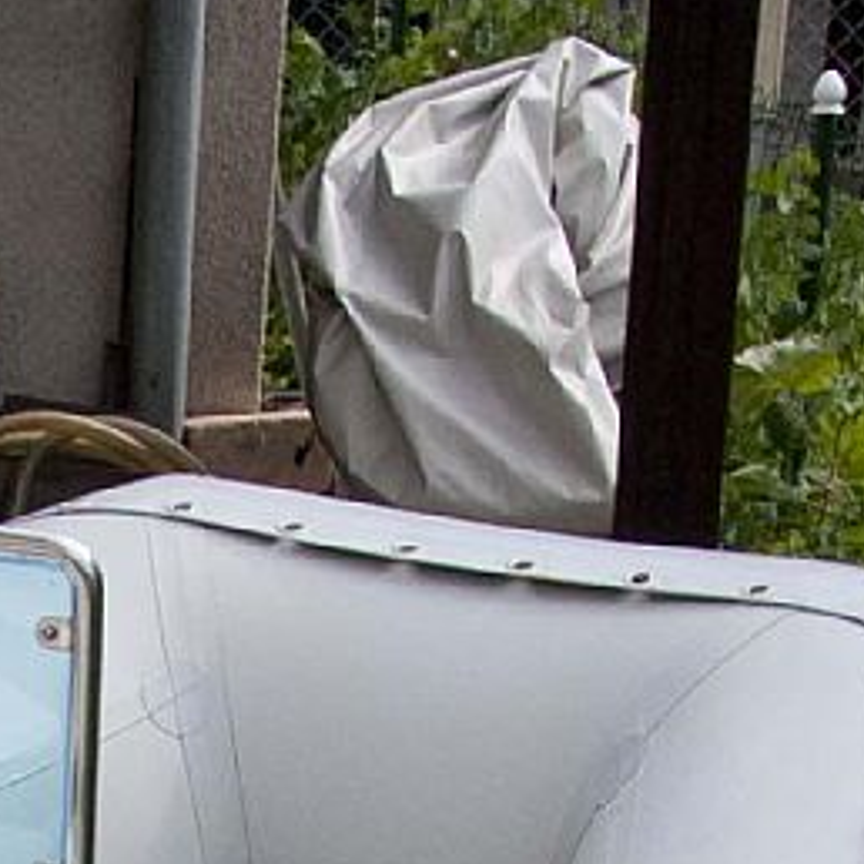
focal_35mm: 237
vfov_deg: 7.0
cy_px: 2105
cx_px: -831
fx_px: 6697
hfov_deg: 7.1
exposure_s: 1/640
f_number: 8
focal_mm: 25
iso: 200
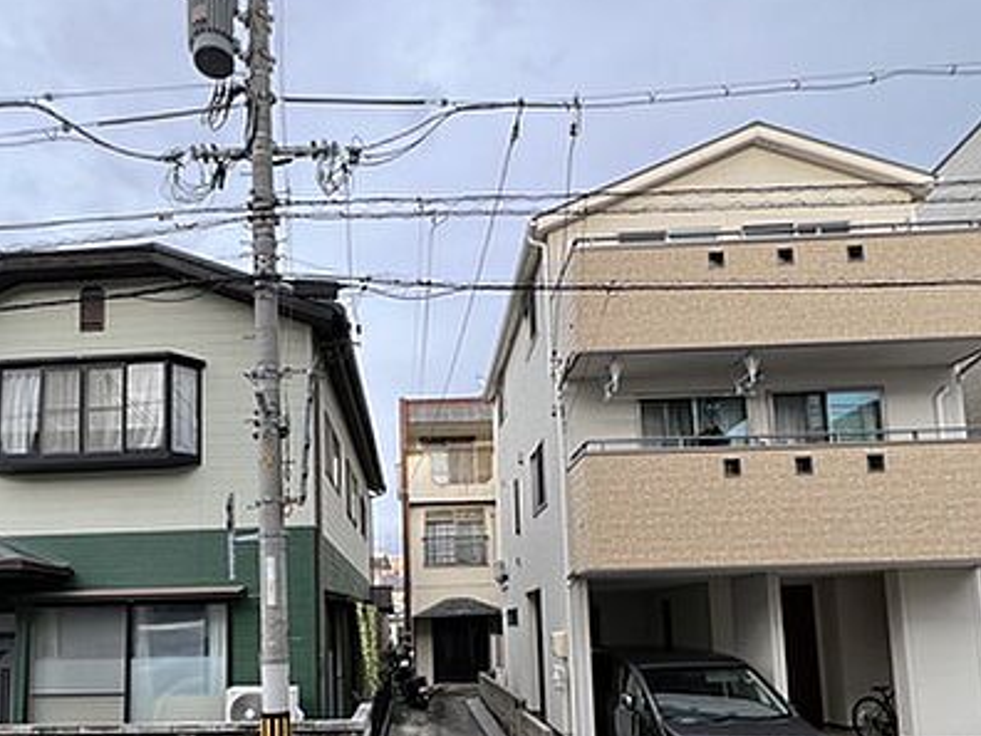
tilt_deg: +4.8
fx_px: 595
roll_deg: +2.6
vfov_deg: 59.0
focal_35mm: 21
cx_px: 391
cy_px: 577
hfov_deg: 78.1
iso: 32
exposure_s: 1/99
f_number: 1.8
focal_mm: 1.57
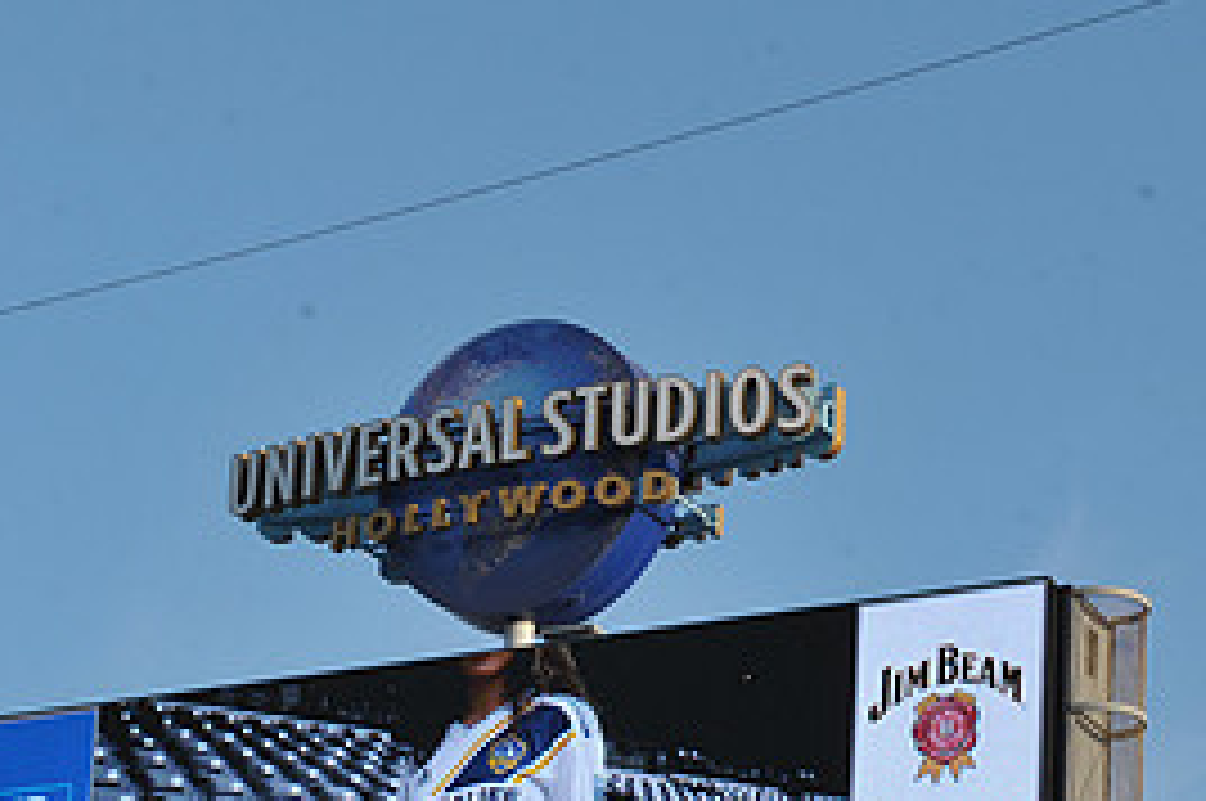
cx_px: 495
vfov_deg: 7.9
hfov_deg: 11.9
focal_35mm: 173
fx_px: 5788
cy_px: 832
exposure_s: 1/500
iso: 400
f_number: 11
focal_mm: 80
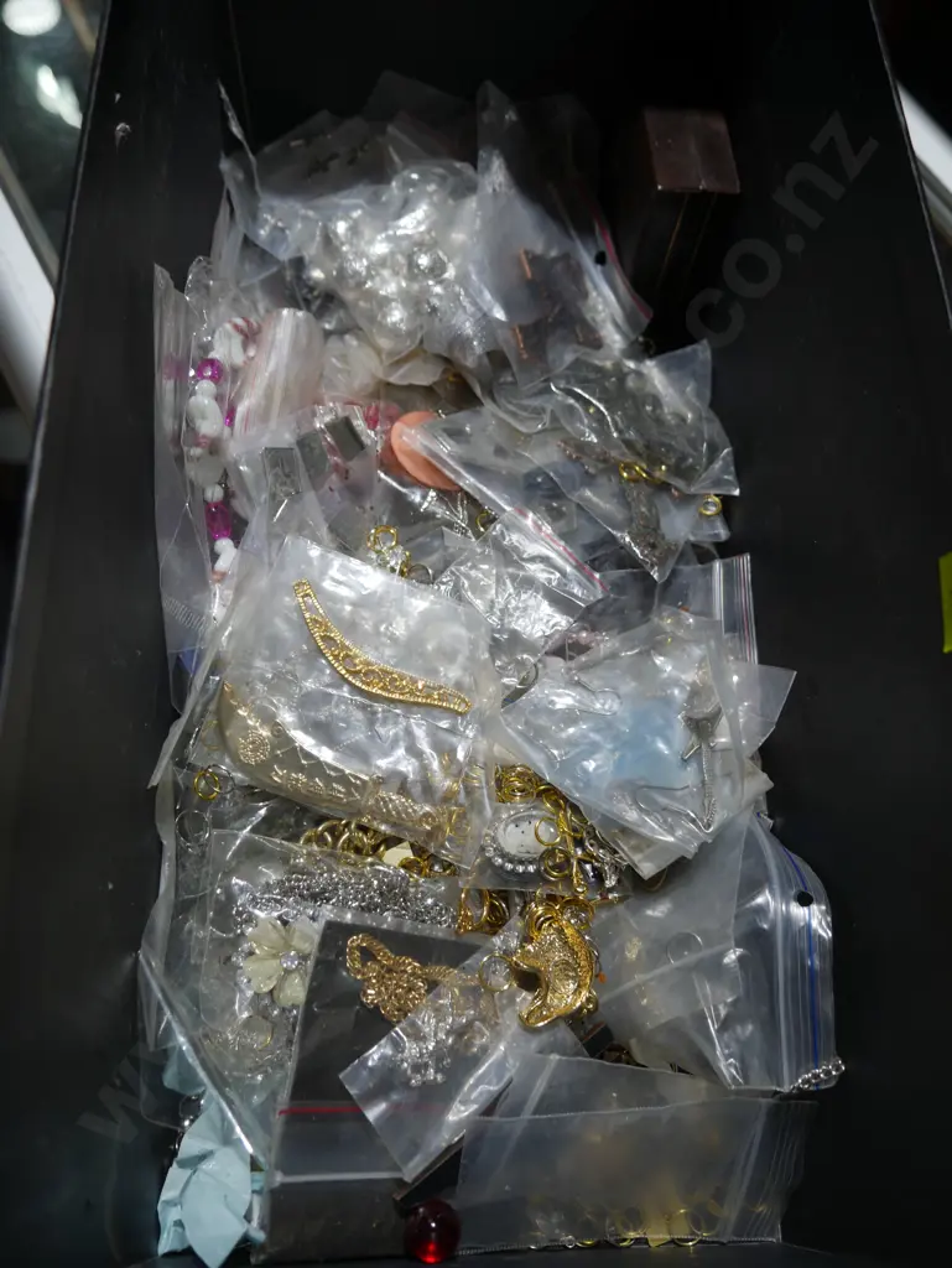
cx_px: 476
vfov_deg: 56.8
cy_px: 634
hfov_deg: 44.2
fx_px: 1172
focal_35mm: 32
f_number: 3.6
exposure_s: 1/100
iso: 200
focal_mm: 16
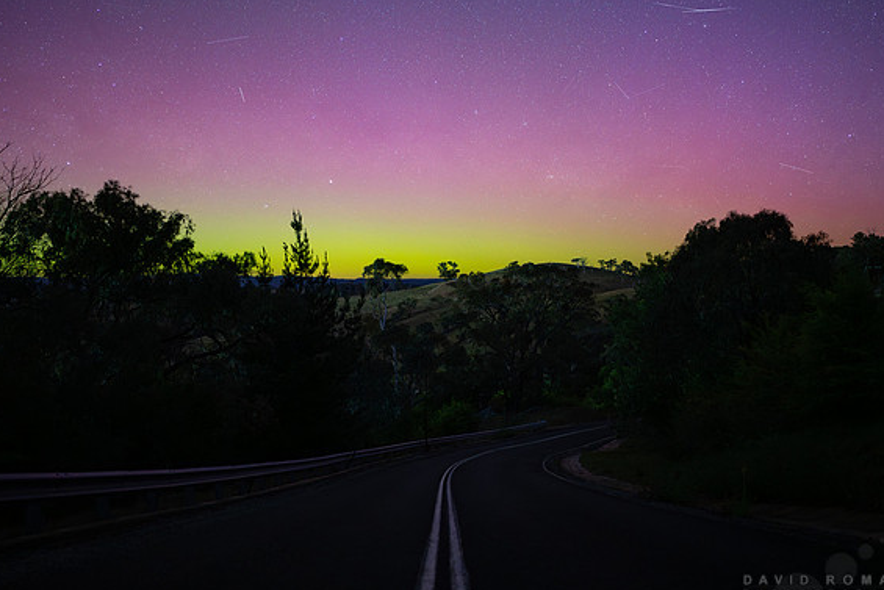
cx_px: 458
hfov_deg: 51.9
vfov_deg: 36.0
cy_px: 309
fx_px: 909
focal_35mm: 37
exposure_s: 10
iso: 800
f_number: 1.4
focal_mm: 35
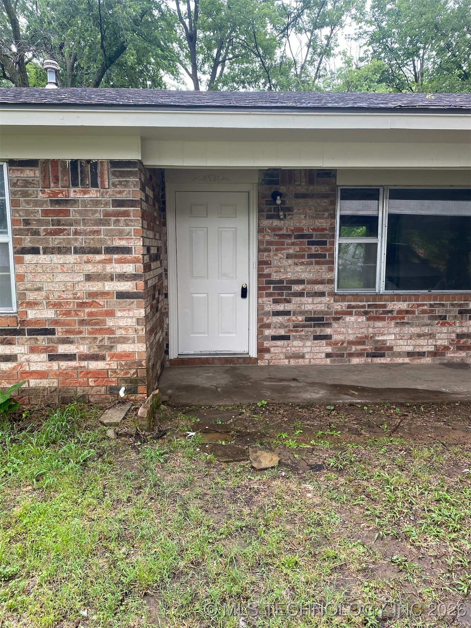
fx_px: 472
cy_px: 314
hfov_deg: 53.1
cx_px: 236
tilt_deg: -8.3
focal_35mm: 26
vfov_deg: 67.3
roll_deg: -0.6
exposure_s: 1/122
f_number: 1.8
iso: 40
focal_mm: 4.25
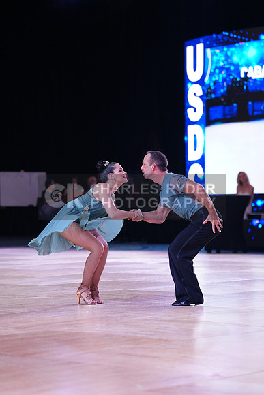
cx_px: 132
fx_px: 1253
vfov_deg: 17.9
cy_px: 198
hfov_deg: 12.0
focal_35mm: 114
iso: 2000
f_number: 2.8
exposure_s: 1/400
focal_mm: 114
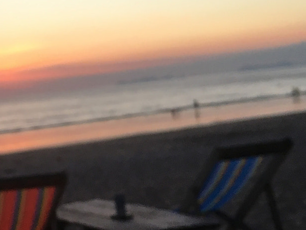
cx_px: 43
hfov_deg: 25.0
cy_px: 112
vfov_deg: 19.4
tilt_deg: -0.7
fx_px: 672
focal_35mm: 76
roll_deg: +5.3
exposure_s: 1/33
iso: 32
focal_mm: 4.15
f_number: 2.2
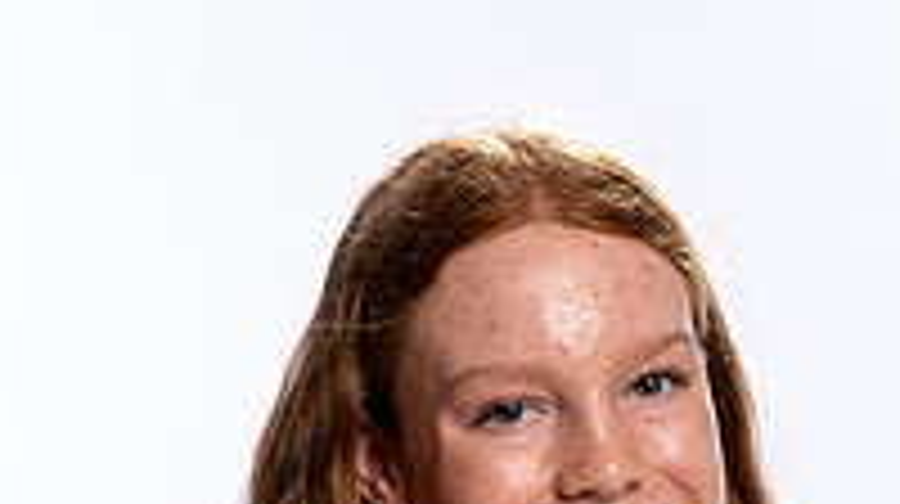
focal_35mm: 172
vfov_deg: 6.8
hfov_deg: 12.5
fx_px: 4100
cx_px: 715
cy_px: 955
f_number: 8
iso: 160
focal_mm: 46
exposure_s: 1/250
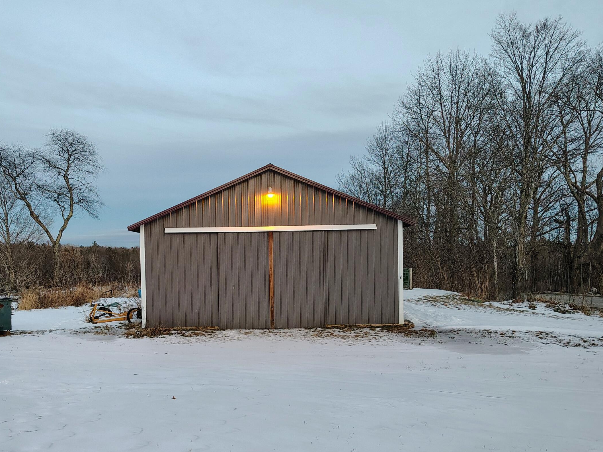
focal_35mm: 34
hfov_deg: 53.6
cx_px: 246
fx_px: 592
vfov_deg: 41.6
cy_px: 275
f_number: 1.8
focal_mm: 5.56
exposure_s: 1/120
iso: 1092
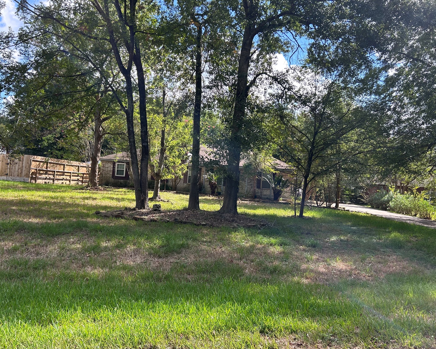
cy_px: 172
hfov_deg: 62.2
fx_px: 361
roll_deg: -4.7
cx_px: 218
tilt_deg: +2.6
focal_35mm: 28
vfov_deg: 51.5
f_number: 1.5
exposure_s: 1/887
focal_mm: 5.7
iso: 50
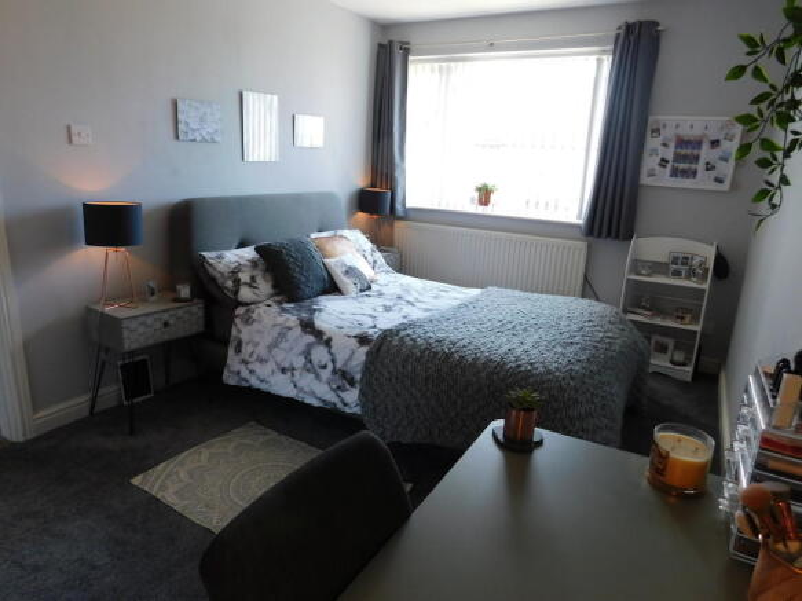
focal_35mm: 23
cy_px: 300
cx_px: 401
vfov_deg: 58.9
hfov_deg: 73.9
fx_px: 533
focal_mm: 4
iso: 125
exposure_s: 1/40
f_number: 3
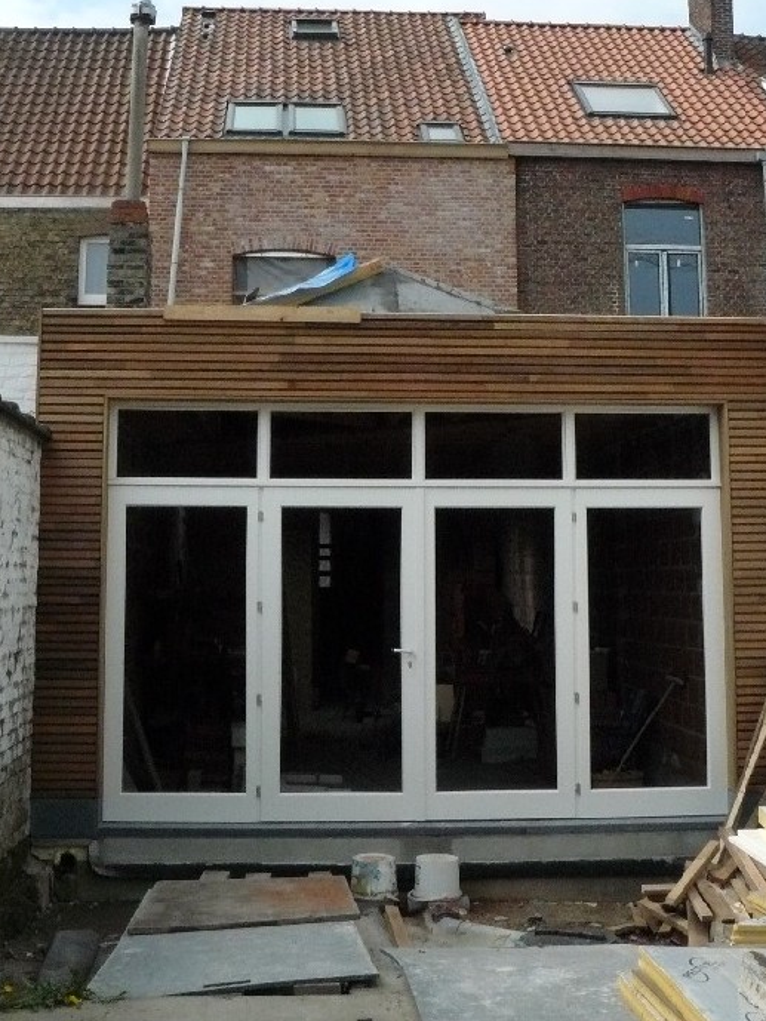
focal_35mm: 47
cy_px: 362
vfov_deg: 40.1
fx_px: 1386
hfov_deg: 30.9
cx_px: 370
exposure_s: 1/640
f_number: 8
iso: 400
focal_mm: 6
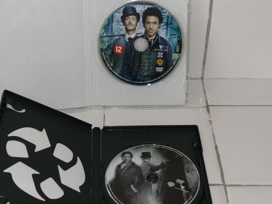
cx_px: 108
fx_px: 519
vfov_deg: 22.2
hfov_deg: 29.3
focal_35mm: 66
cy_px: 118
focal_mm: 9.5
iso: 100
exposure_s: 1/30
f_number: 3.2
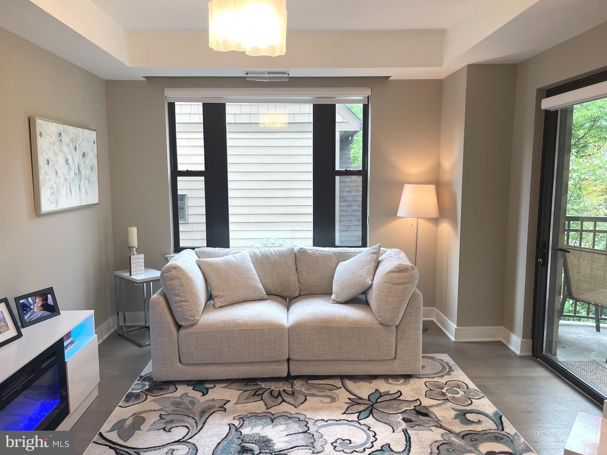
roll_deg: +0.5
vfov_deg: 54.9
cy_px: 228
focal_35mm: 25
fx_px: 438
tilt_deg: -8.1
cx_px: 304
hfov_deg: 69.4
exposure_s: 1/120
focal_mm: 5.1
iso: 80
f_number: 1.6
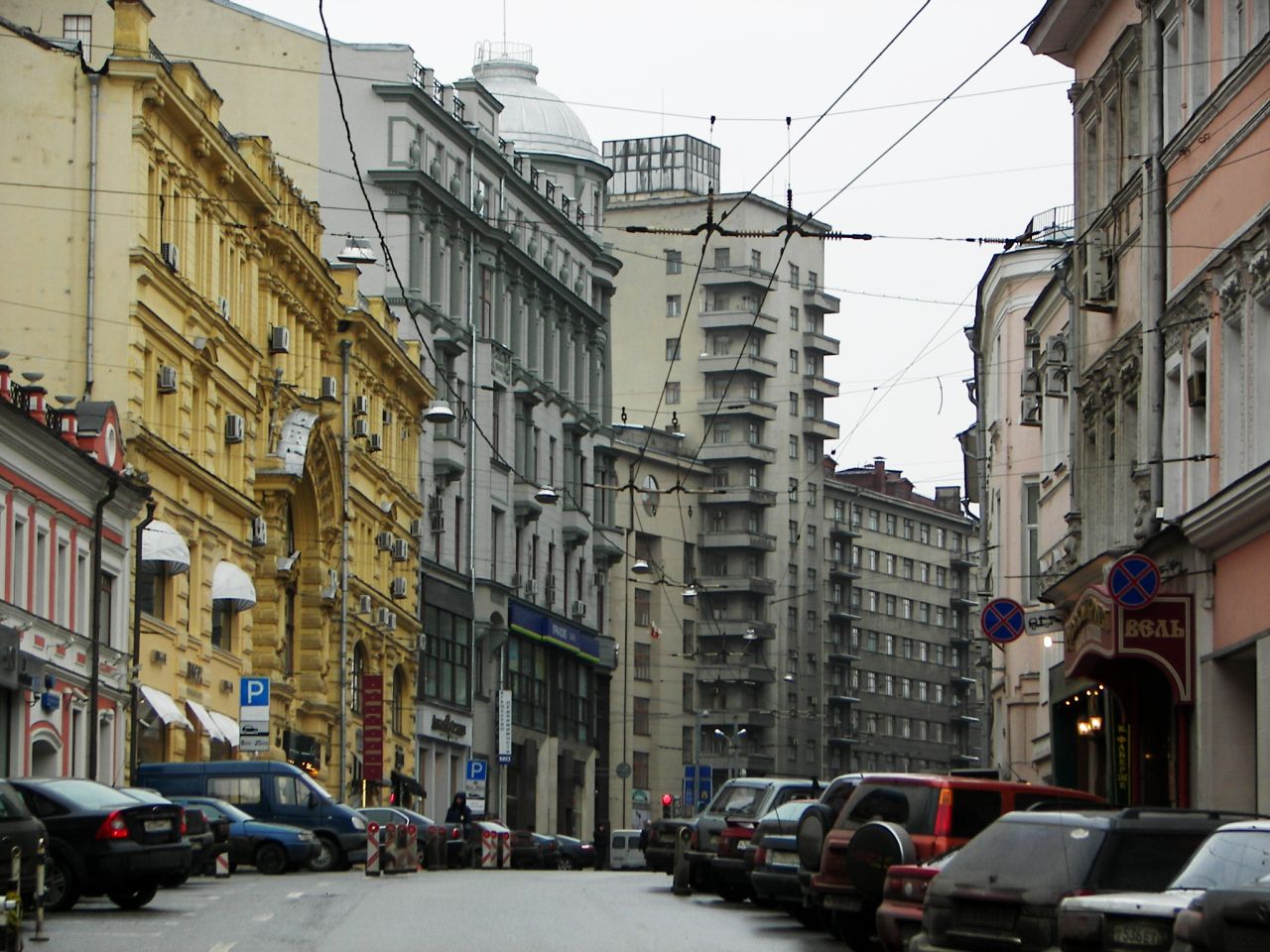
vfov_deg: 12.7
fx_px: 4293
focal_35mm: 117
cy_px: 476
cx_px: 635
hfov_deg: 16.8
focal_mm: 19.5
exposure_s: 1/40
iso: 50
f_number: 3.2
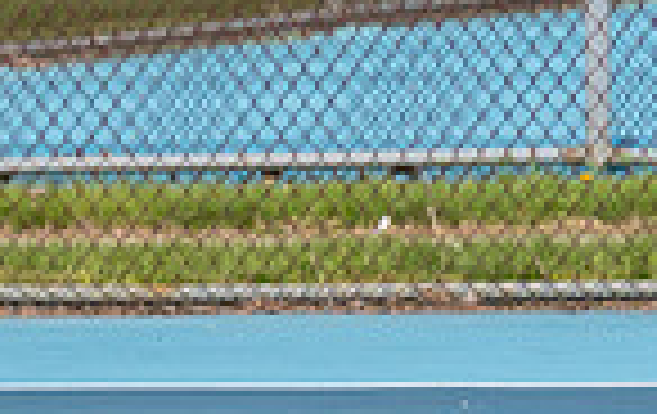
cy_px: 130
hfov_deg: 1.8
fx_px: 20639
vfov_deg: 1.1
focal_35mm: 1150
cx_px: -531
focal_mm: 190
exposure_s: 1/1600
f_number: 5.6
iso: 320
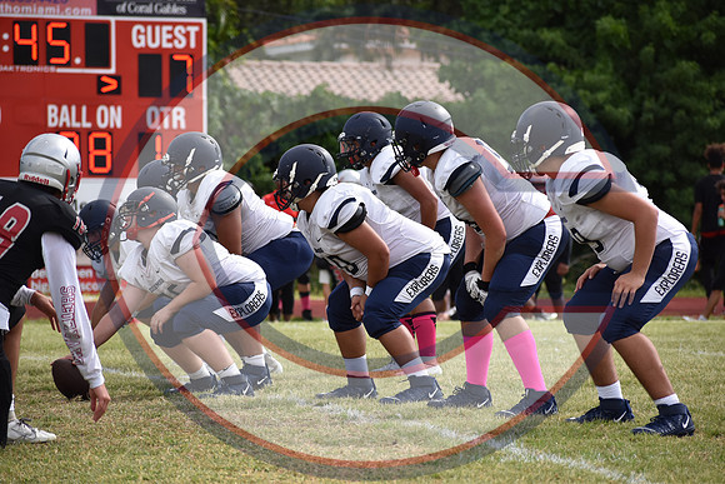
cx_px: 362
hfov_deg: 8.3
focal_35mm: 248
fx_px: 4985
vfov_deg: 5.6
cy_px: 242
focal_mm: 165
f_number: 5.3
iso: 400
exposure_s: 1/1250
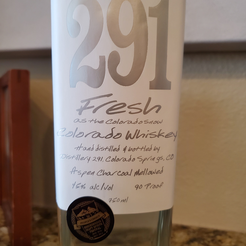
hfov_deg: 52.5
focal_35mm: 31
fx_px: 249
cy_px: 116
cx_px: 122
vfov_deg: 52.5
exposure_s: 1/40
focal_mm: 4.3
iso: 200
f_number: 1.5
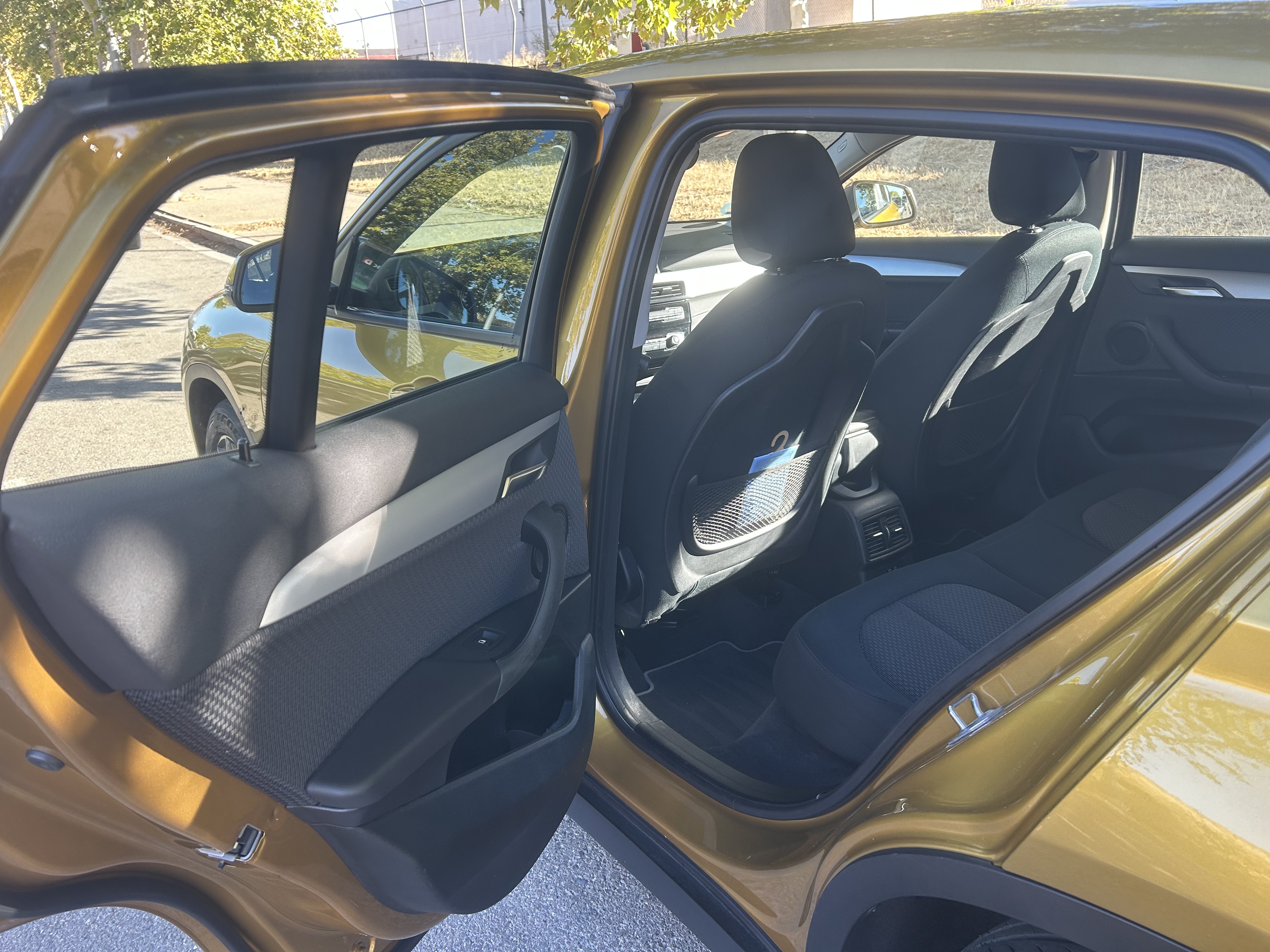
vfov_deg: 53.1
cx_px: 635
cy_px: 476
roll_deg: +2.4
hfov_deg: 67.3
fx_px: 954
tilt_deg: -21.8
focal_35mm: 26
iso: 50
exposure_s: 1/171
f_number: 1.5
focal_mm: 5.7
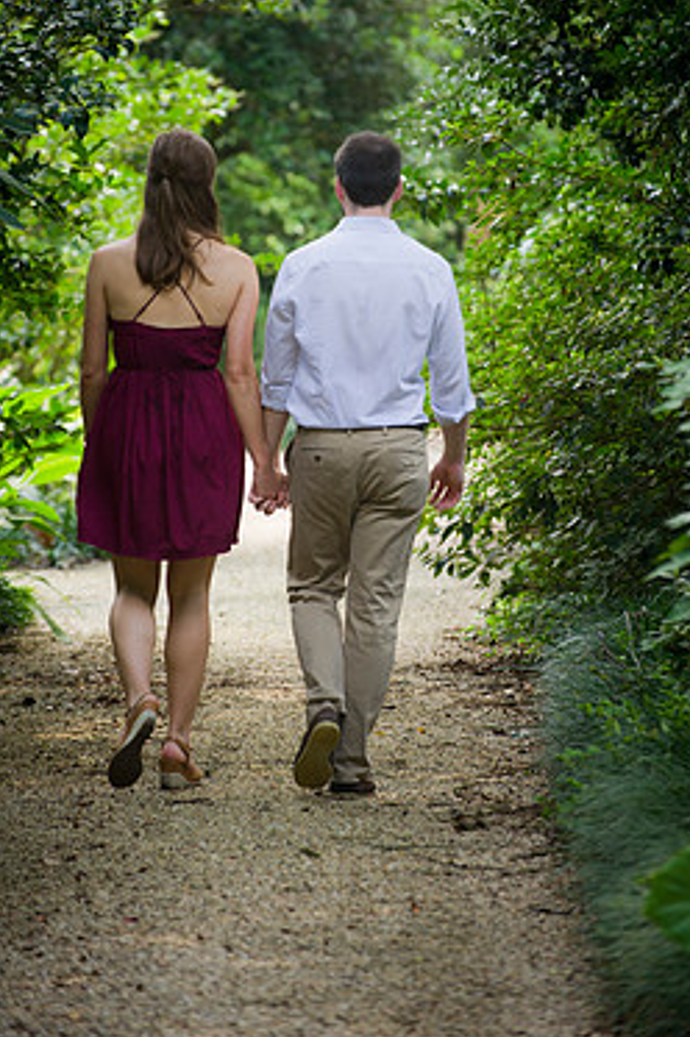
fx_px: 6941
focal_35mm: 241
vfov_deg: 8.5
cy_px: 414
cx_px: 327
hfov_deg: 5.7
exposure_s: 1/100
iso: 320
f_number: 3.5
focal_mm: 200
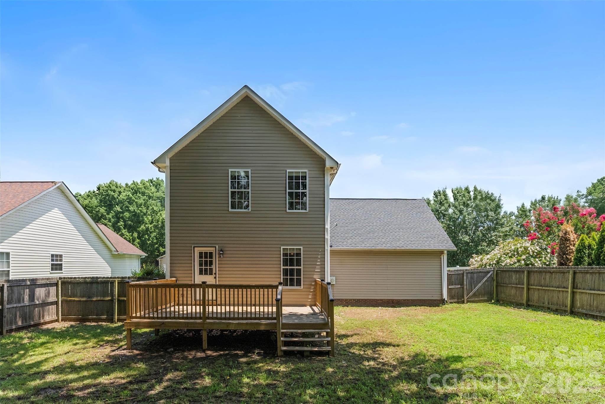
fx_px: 301
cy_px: 202
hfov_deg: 90.3
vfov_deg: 67.7
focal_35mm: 18
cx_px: 302
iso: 1000
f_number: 9
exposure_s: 1/1000
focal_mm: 17.9
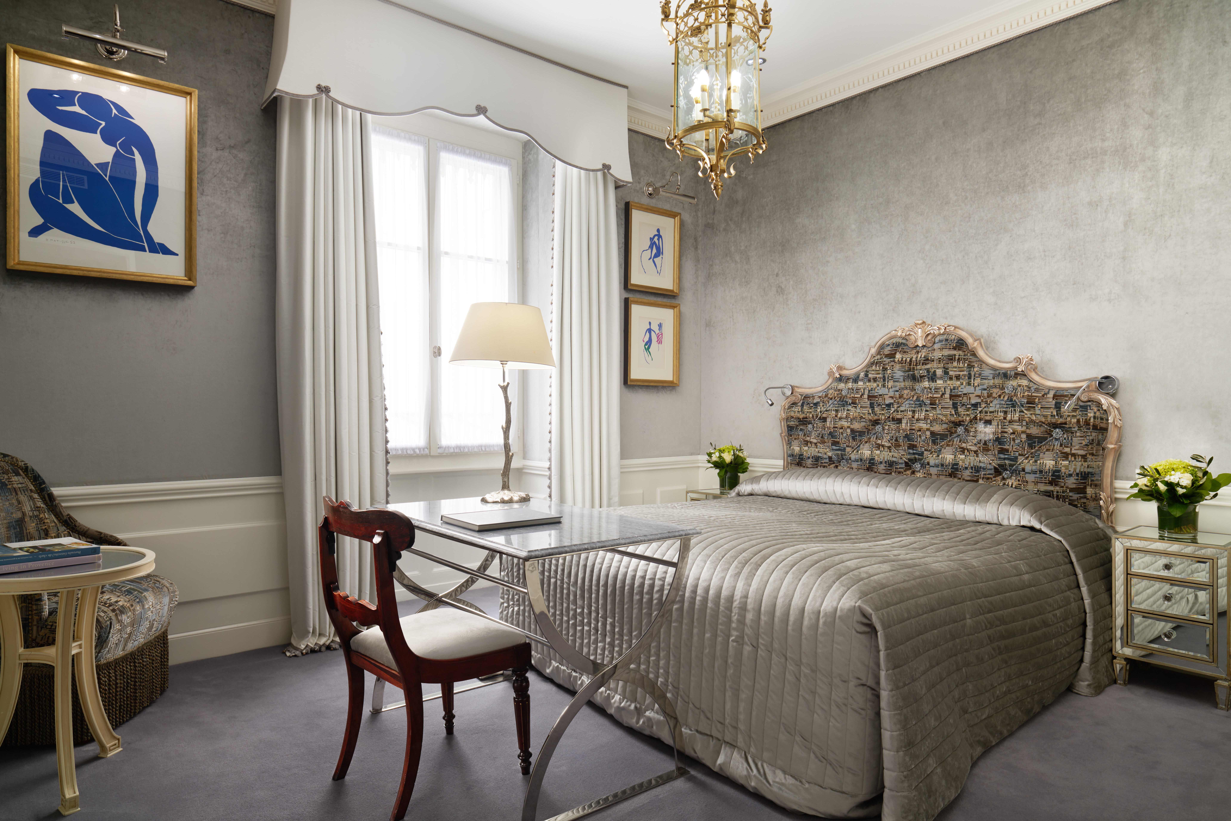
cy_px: 410
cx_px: 616
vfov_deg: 59.5
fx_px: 718
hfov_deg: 81.2
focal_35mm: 21
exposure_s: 3
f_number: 16
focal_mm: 21
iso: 160
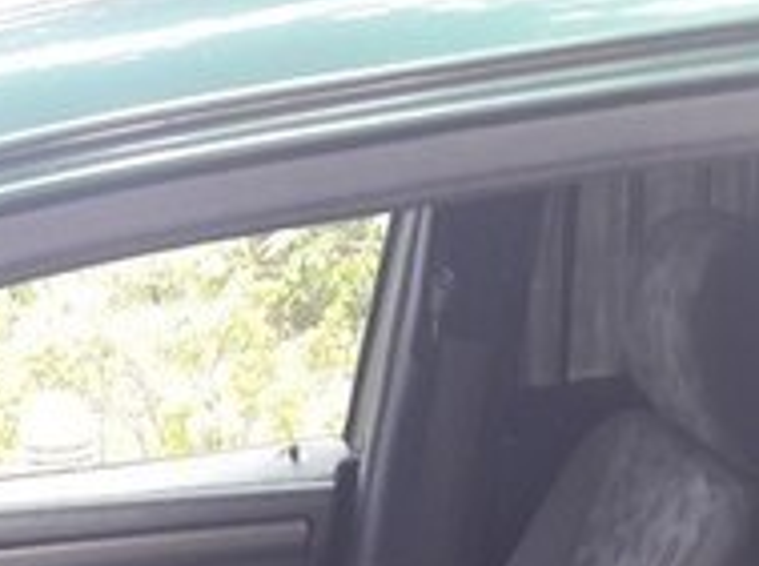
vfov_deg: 13.7
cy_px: 961
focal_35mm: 98
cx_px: 269
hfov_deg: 20.0
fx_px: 2145
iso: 50
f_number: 1.9
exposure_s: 1/33
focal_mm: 3.7
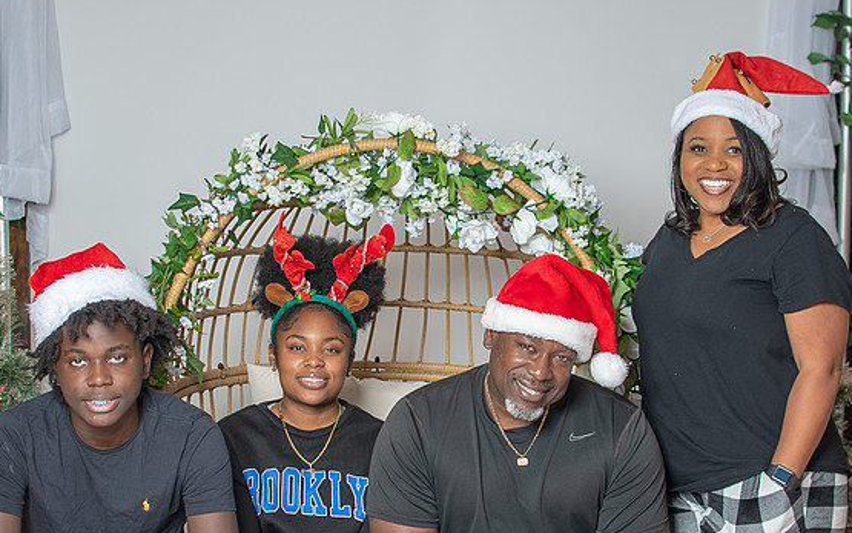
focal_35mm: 69
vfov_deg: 18.9
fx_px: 1602
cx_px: 411
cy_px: 306
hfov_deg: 29.8
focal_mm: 35
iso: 100
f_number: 3.2
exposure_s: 1/250
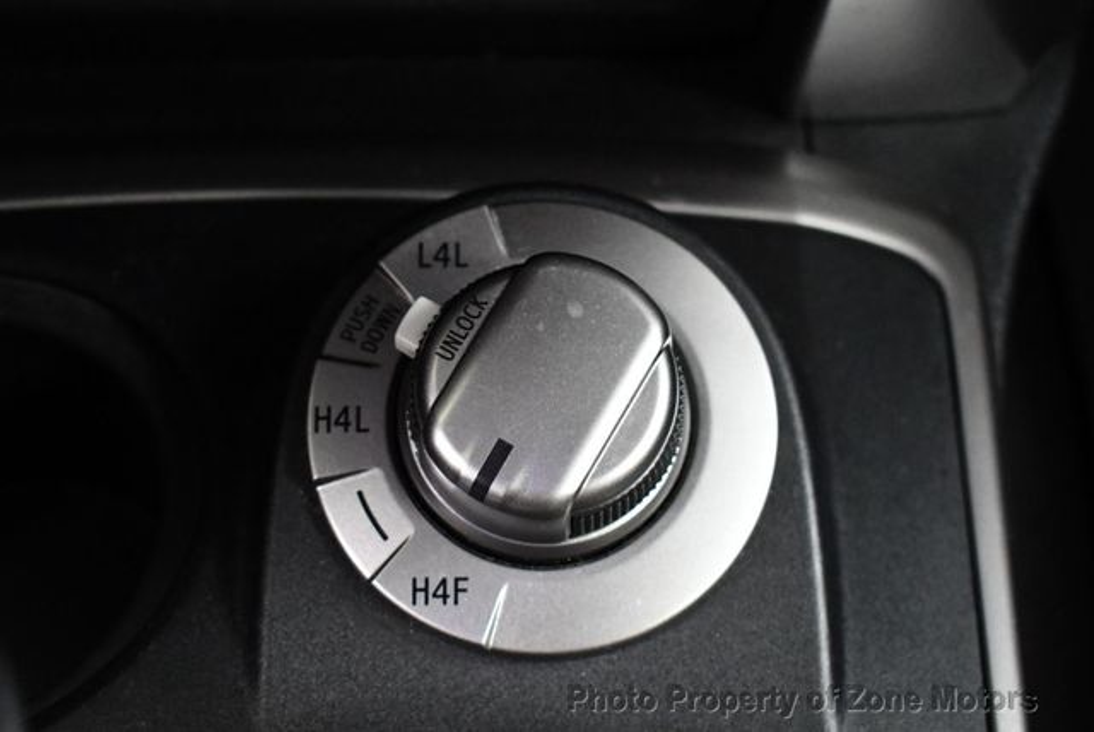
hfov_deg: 29.6
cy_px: 366
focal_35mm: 68
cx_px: 547
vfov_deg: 20.1
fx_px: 2068
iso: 4500
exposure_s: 1/60
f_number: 4.5
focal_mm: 34
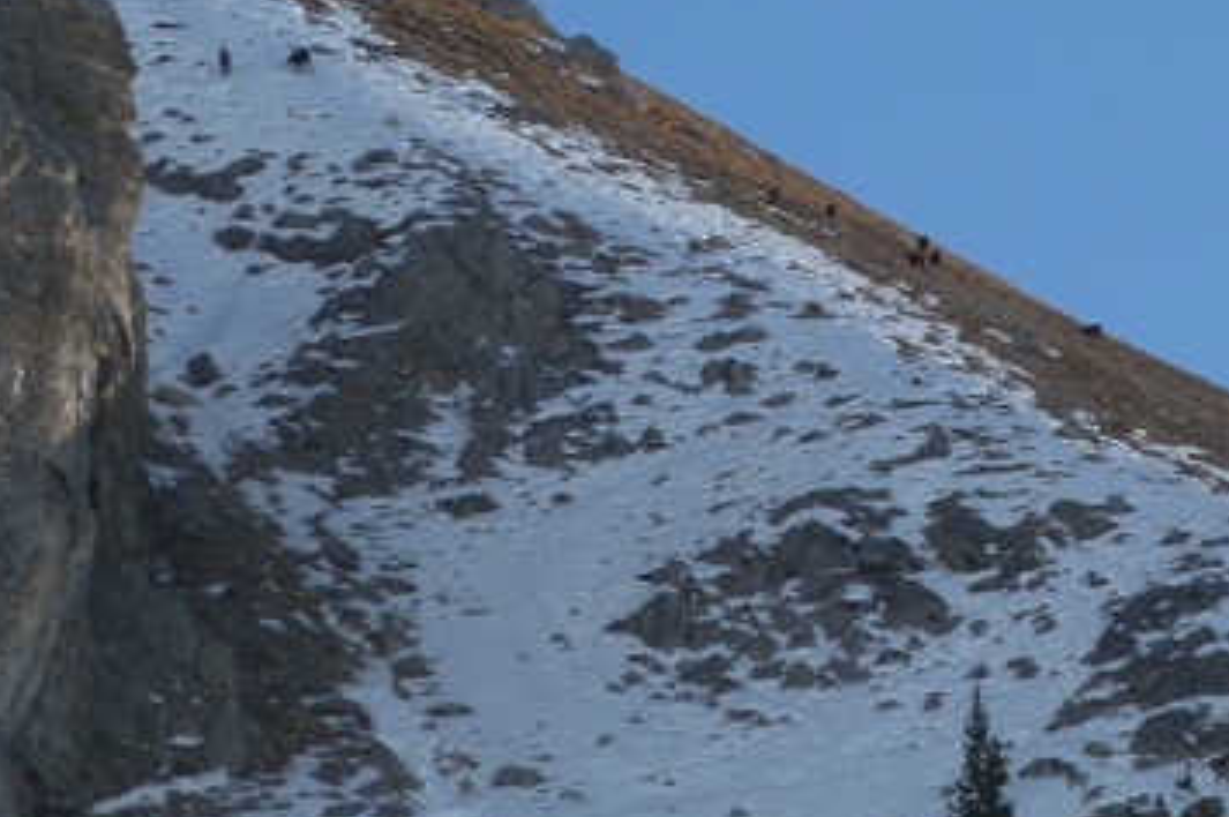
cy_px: 254
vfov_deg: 2.2
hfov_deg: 3.4
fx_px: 21010
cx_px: 862
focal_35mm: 616
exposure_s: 1/500
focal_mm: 49.2
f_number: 4.9
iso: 80
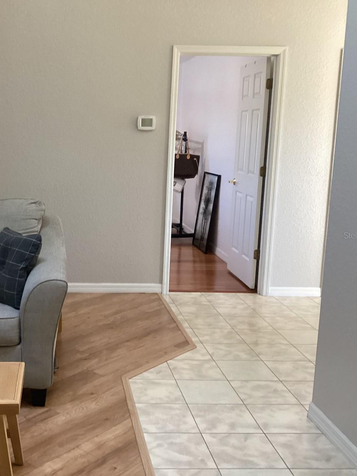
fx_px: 577
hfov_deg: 33.1
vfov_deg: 44.8
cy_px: 235
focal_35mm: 42
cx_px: 60
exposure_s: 1/60
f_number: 2.4
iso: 400
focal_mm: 3.3
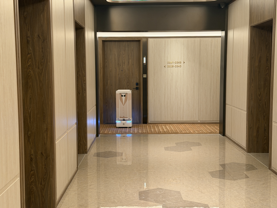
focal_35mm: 48
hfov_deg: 39.7
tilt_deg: -6.1
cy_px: 104
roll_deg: +0.6
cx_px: 138
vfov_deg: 30.3
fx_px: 384
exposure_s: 1/50
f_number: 1.78
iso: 200
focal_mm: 6.76
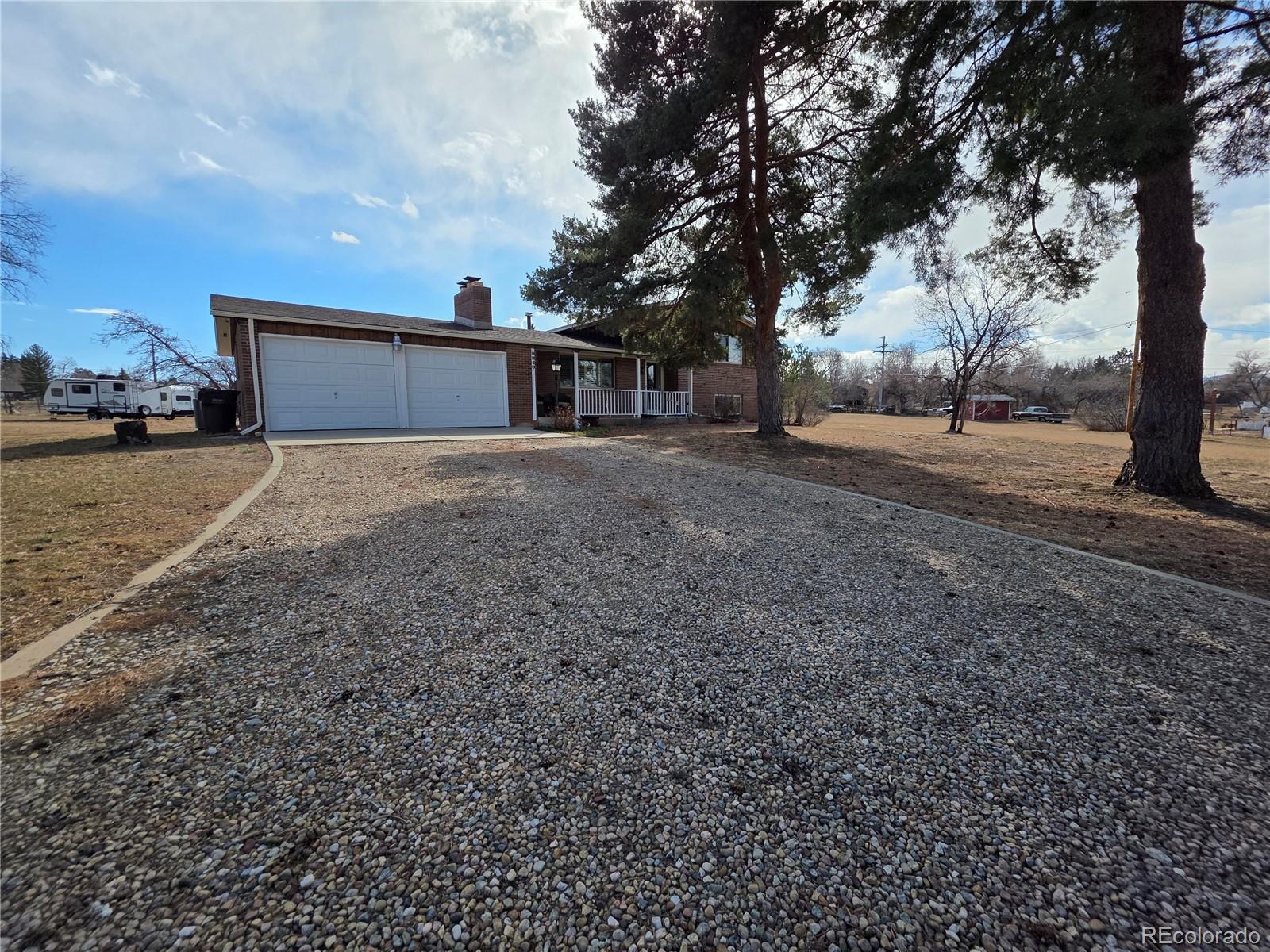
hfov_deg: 106.2
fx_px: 477
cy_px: 476
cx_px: 635
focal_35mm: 13
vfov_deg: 89.9
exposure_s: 1/2000
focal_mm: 2.2
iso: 40
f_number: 1.9
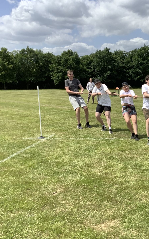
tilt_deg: -8.3
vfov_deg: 45.3
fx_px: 286
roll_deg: -1.1
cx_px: 137
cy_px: 120
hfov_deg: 28.0
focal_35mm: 44
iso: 25
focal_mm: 3.3
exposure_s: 1/1508
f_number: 2.4
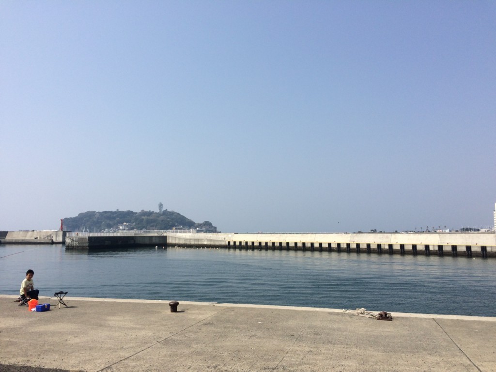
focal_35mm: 29
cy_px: 186
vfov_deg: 48.2
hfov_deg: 61.7
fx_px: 416
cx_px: 248
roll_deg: +0.4
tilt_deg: +4.7
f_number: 2.2
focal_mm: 4.15
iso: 32
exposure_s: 1/3731
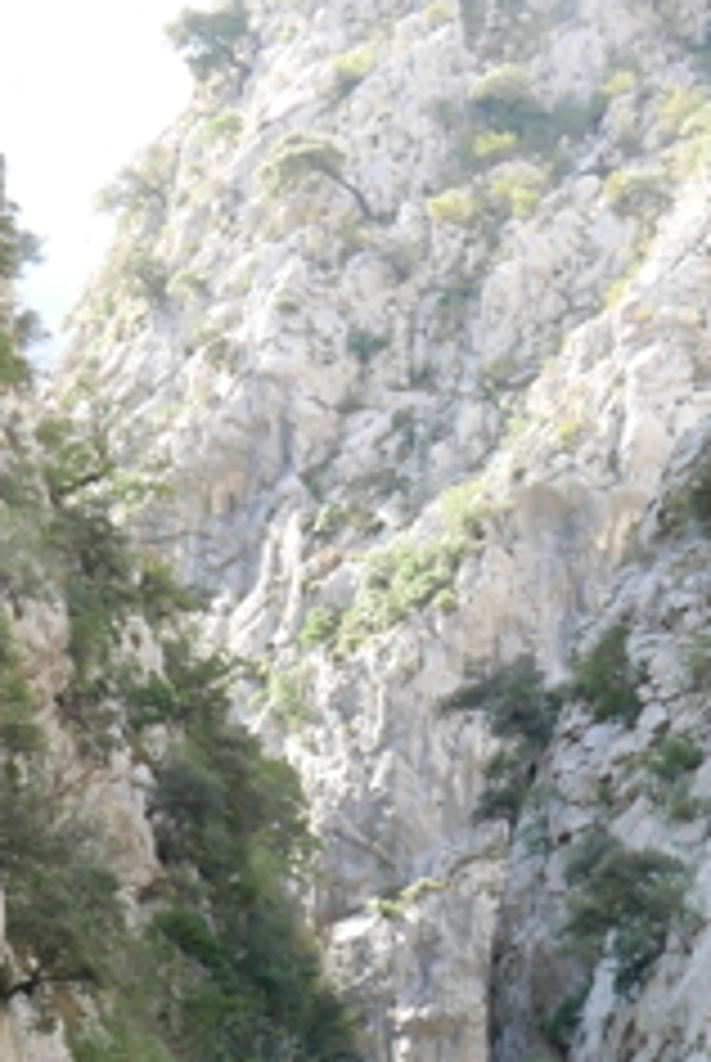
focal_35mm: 139
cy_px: 1508
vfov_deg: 14.0
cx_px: 583
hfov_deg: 9.9
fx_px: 4106
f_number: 4
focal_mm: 18.6
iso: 200
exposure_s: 1/125
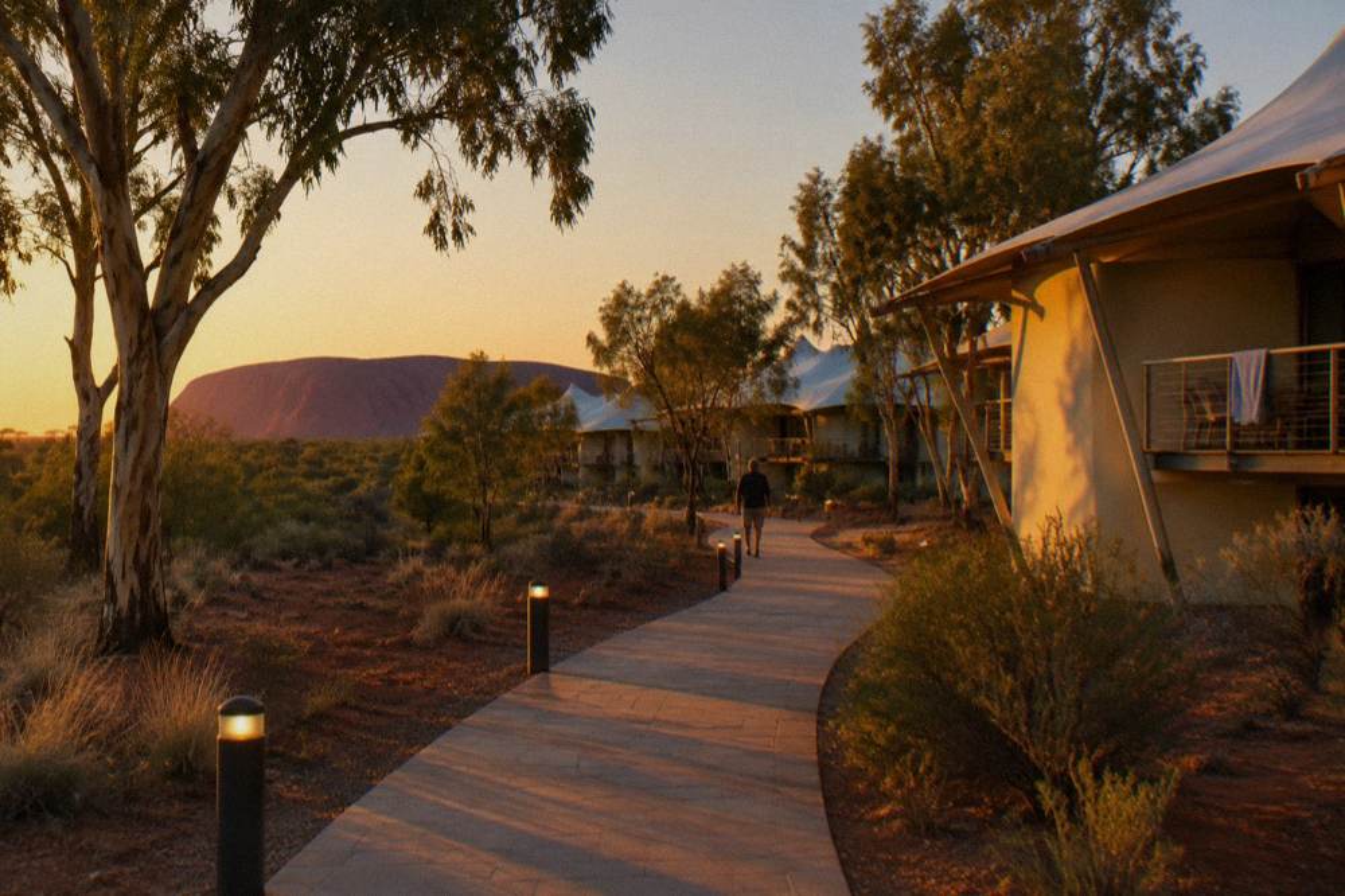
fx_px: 2614
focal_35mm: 70
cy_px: 448
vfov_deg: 19.4
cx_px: 672
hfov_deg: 28.9
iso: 800
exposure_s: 1/160
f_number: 11
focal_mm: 70
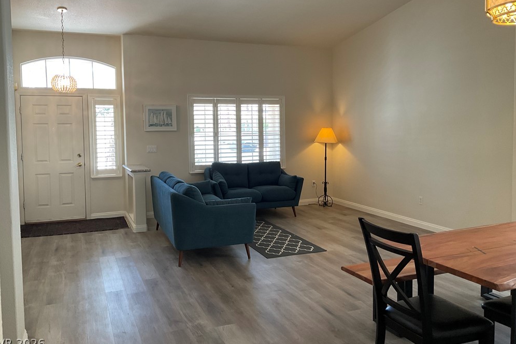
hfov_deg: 60.3
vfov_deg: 42.3
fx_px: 444
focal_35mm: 31
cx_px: 253
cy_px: 153
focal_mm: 3
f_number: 1.8
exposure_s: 1/60
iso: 64
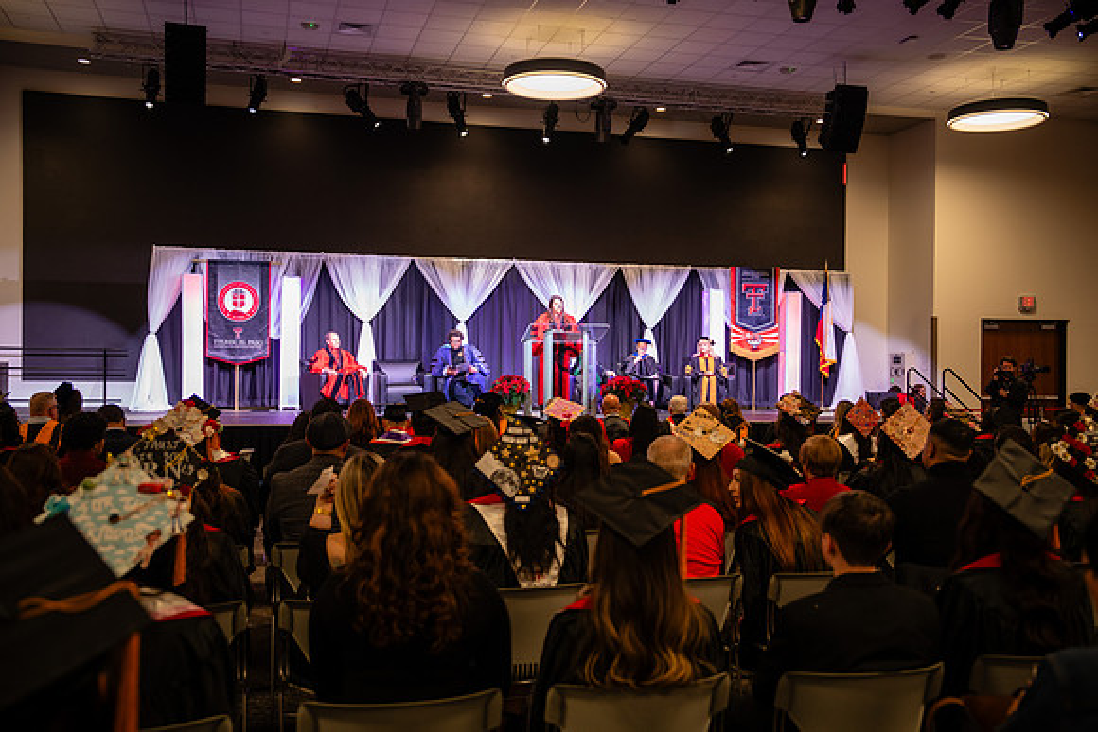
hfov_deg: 54.4
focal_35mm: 35
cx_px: 549
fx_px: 1068
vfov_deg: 37.9
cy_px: 366
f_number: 2.8
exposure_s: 1/160
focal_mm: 35
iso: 1250
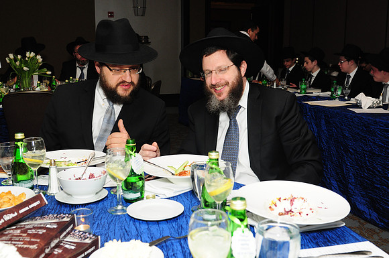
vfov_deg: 34.1
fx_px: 421
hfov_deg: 49.6
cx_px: 194
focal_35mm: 39
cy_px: 129
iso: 500
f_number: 5
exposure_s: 1/60
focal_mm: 26
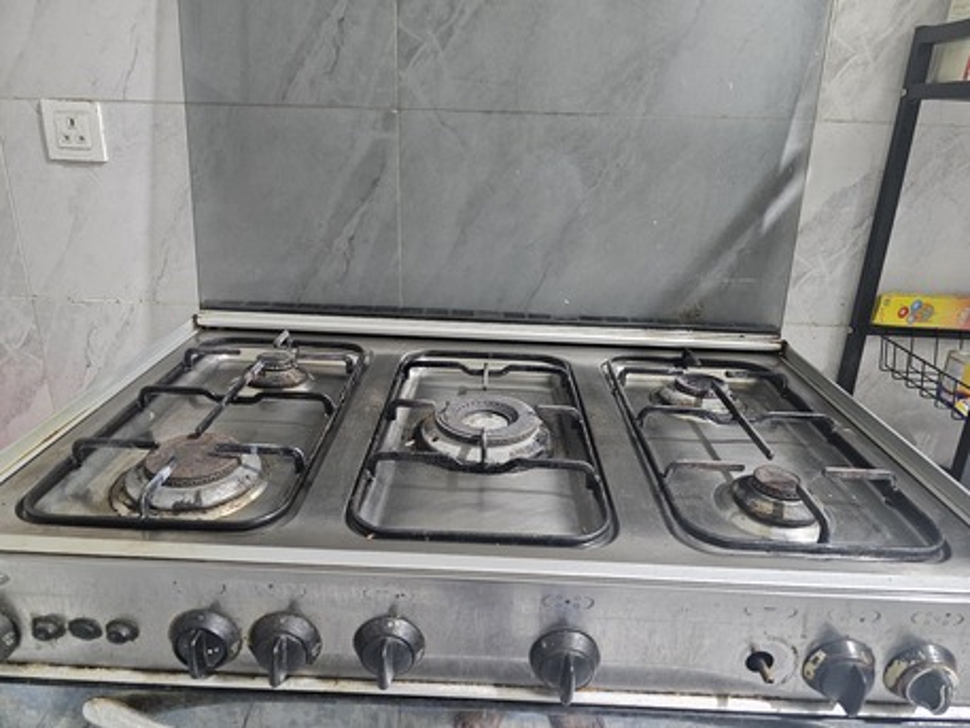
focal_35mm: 23
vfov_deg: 58.9
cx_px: 485
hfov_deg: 73.9
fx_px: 645
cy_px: 364
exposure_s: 1/50
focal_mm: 6.3
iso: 800
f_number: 1.7
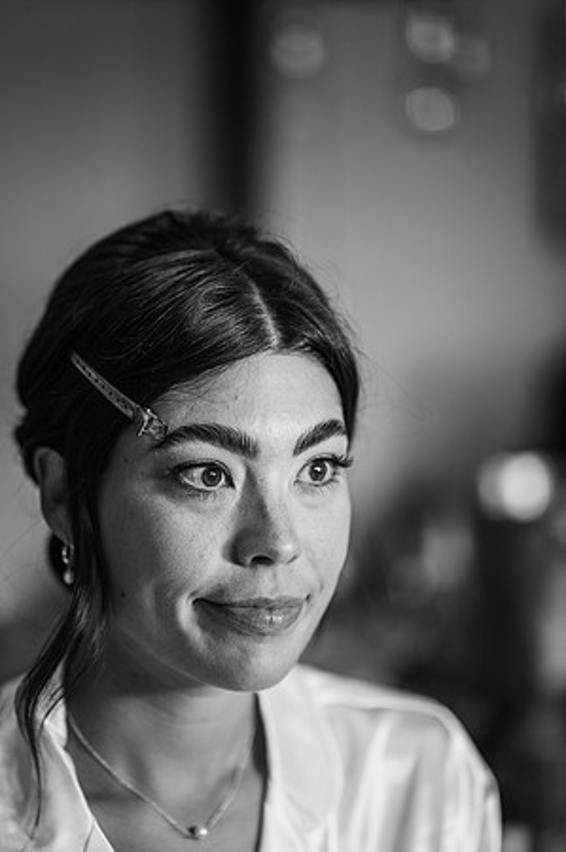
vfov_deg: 23.9
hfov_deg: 16.0
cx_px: 283
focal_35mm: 85
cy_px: 426
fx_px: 2009
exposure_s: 1/200
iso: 220
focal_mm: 85
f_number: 1.8
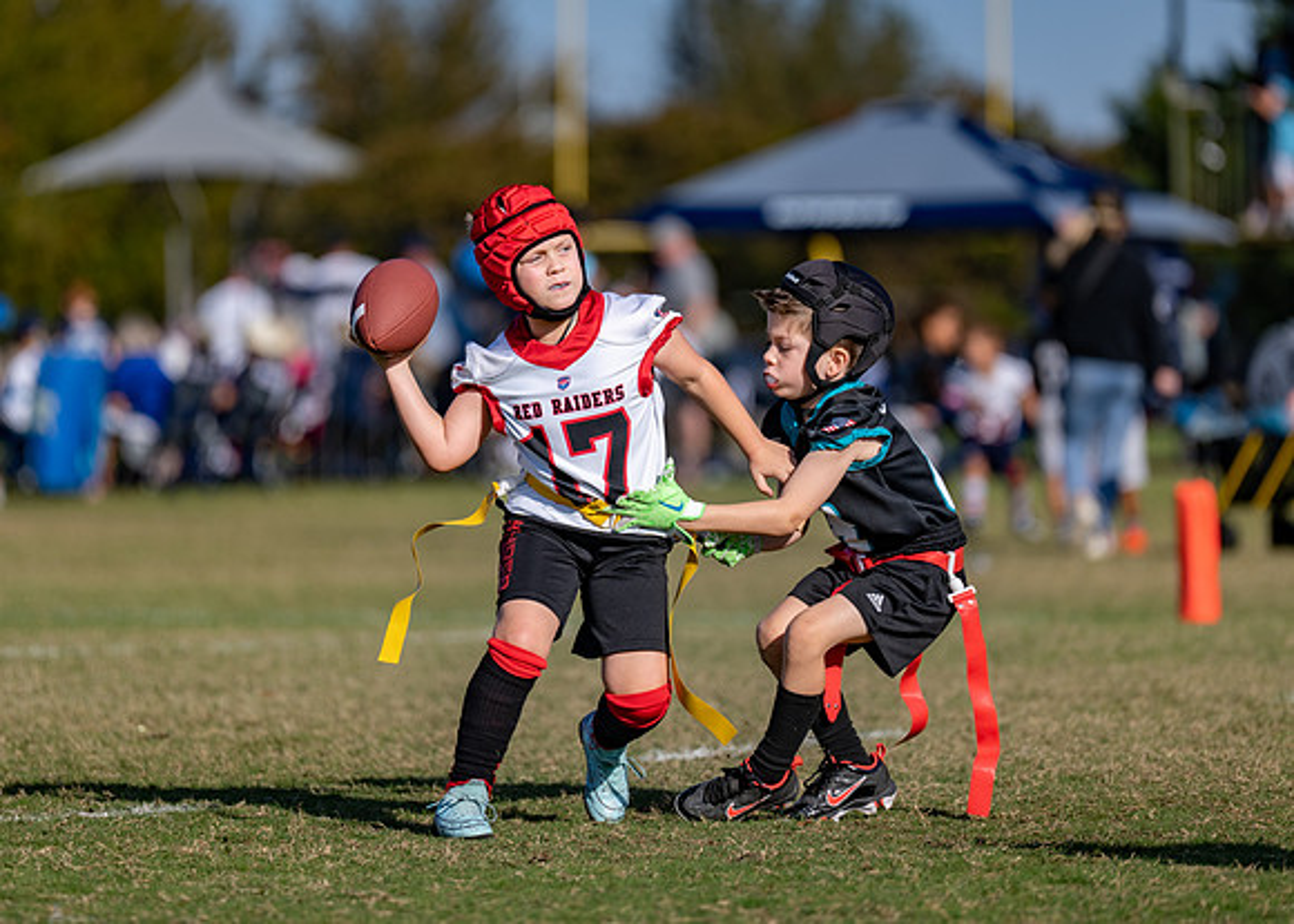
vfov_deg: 5.4
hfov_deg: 7.5
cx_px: 617
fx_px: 9810
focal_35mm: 267
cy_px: 396
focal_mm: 200
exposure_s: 1/3200
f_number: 2.8
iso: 100
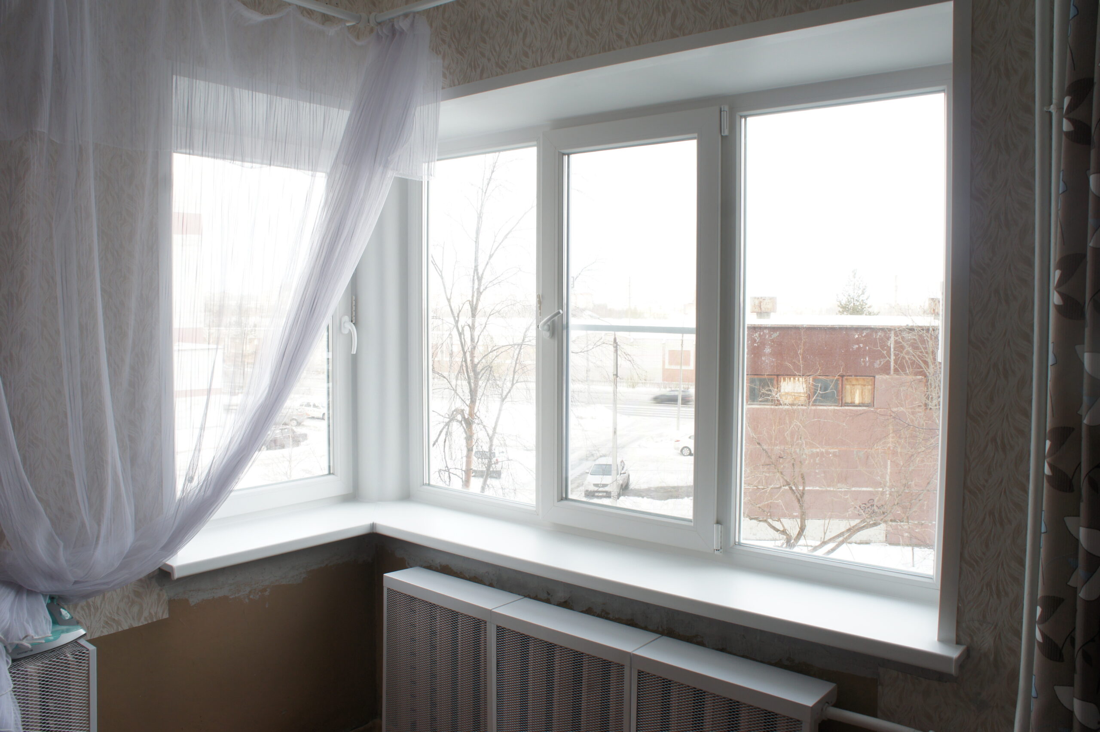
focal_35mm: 27
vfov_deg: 47.9
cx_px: 550
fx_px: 824
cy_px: 366
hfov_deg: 67.4
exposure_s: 1/13
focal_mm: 18
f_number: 9
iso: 200
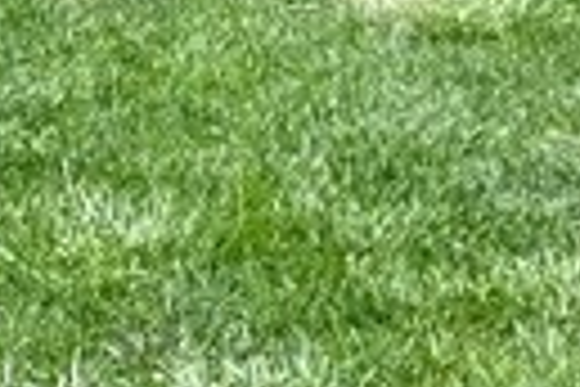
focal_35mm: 214
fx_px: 3448
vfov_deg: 6.1
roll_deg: -0.1
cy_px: -644
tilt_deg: -0.2
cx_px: 508
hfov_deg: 9.6
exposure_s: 1/572
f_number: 1.5
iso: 50
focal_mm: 5.7
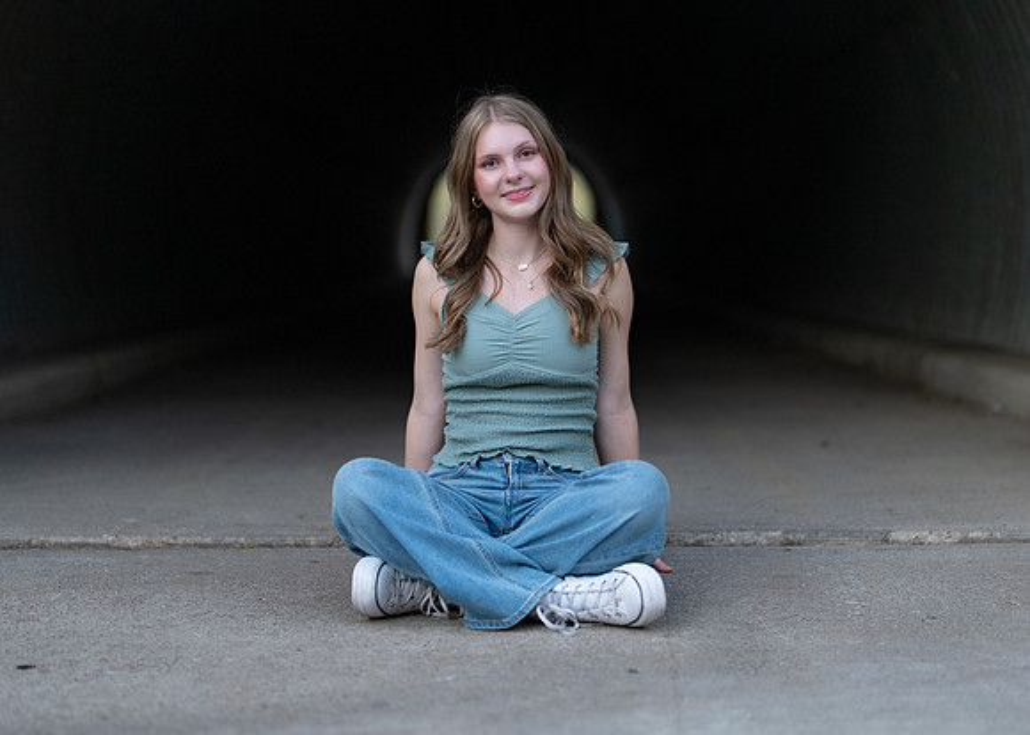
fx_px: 2028
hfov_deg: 28.5
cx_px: 529
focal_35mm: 69
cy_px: 326
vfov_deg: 20.5
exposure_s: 1/320
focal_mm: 50
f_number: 1.2
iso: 250
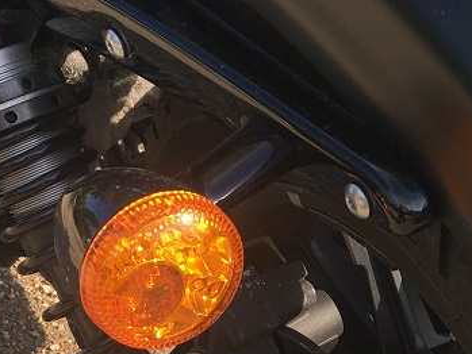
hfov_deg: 22.1
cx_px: 484
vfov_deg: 17.3
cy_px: 258
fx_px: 1159
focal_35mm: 85
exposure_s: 1/553
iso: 25
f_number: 2.2
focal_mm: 4.15
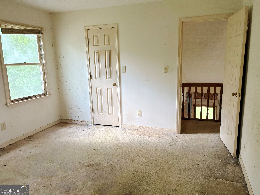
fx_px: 195
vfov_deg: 53.1
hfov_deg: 67.3
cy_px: 98
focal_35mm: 26
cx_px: 130
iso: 400
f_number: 1.6
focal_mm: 5.96
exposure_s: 1/60
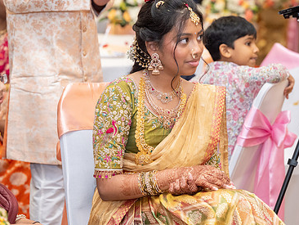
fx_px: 1037
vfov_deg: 12.4
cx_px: 173
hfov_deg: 16.4
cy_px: 86
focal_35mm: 120
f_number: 3.2
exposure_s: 1/160
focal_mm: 77
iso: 1000
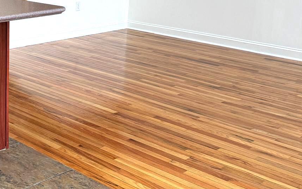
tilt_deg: -11.5
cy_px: 28
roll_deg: -1.0
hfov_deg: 31.3
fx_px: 502
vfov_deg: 21.0
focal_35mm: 61
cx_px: 11
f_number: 1.78
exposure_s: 1/60
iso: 125
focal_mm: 6.86
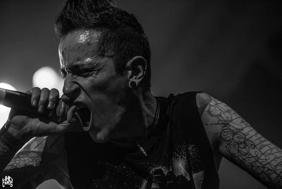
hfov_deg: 19.4
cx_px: 141
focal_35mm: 105
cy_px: 94
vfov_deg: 13.1
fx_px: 823
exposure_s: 1/100
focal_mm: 105
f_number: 2.8
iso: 3200
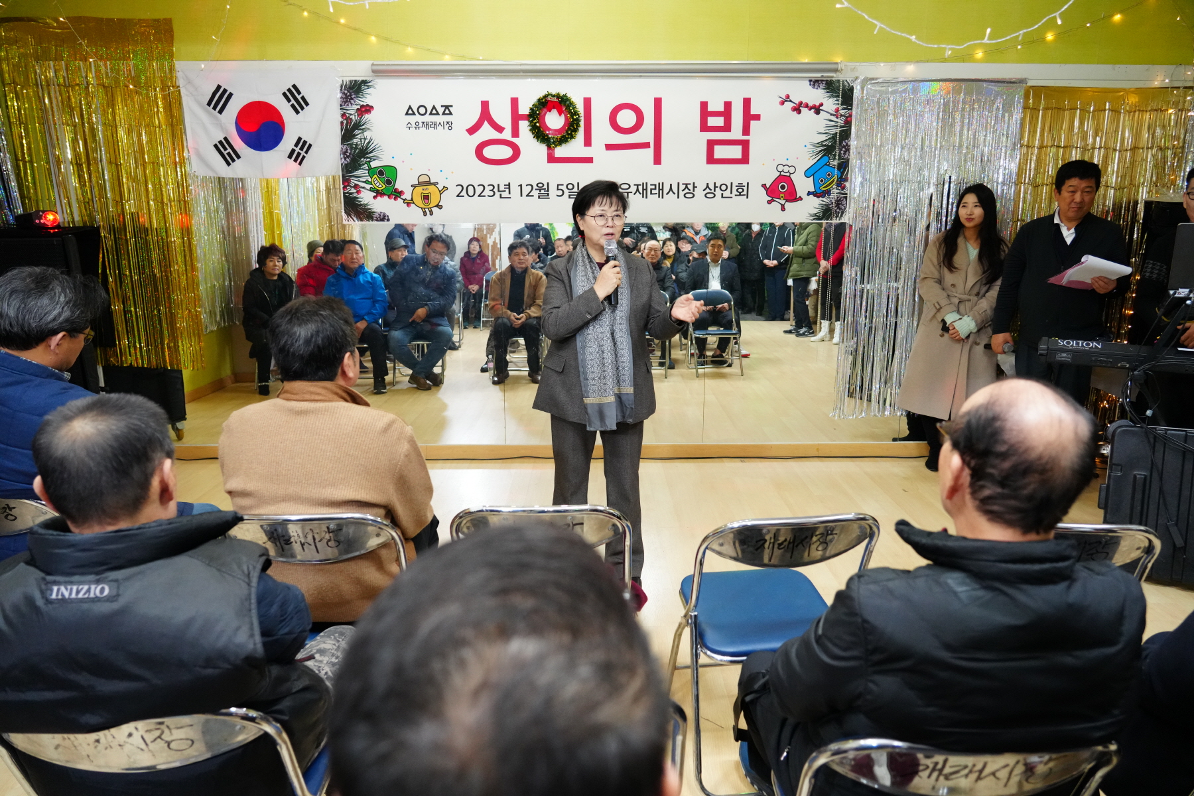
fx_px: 796
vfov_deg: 53.1
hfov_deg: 73.7
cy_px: 398
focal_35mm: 24
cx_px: 597
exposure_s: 1/200
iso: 5000
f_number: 4
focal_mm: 24
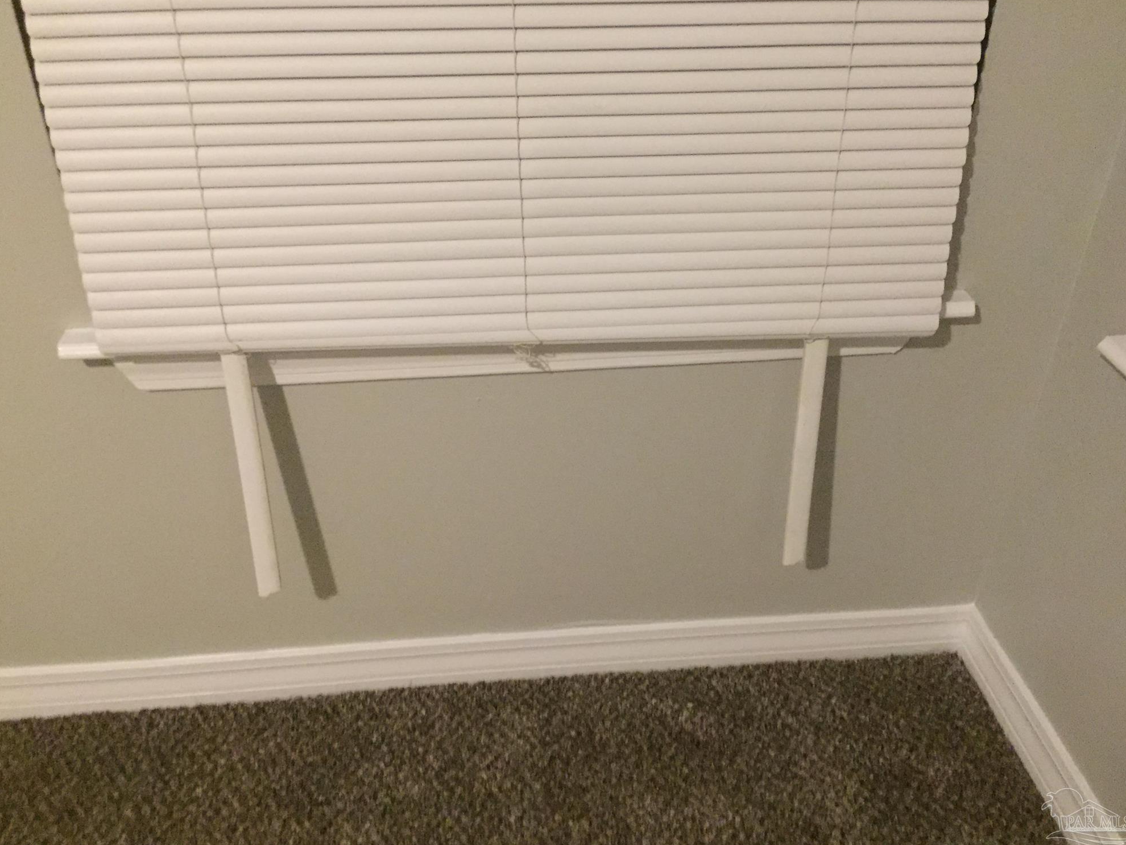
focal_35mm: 30
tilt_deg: -31.7
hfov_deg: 60.0
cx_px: 561
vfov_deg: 46.8
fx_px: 976
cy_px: 413
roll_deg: -0.4
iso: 320
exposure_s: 1/15
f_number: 2.2
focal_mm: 4.15
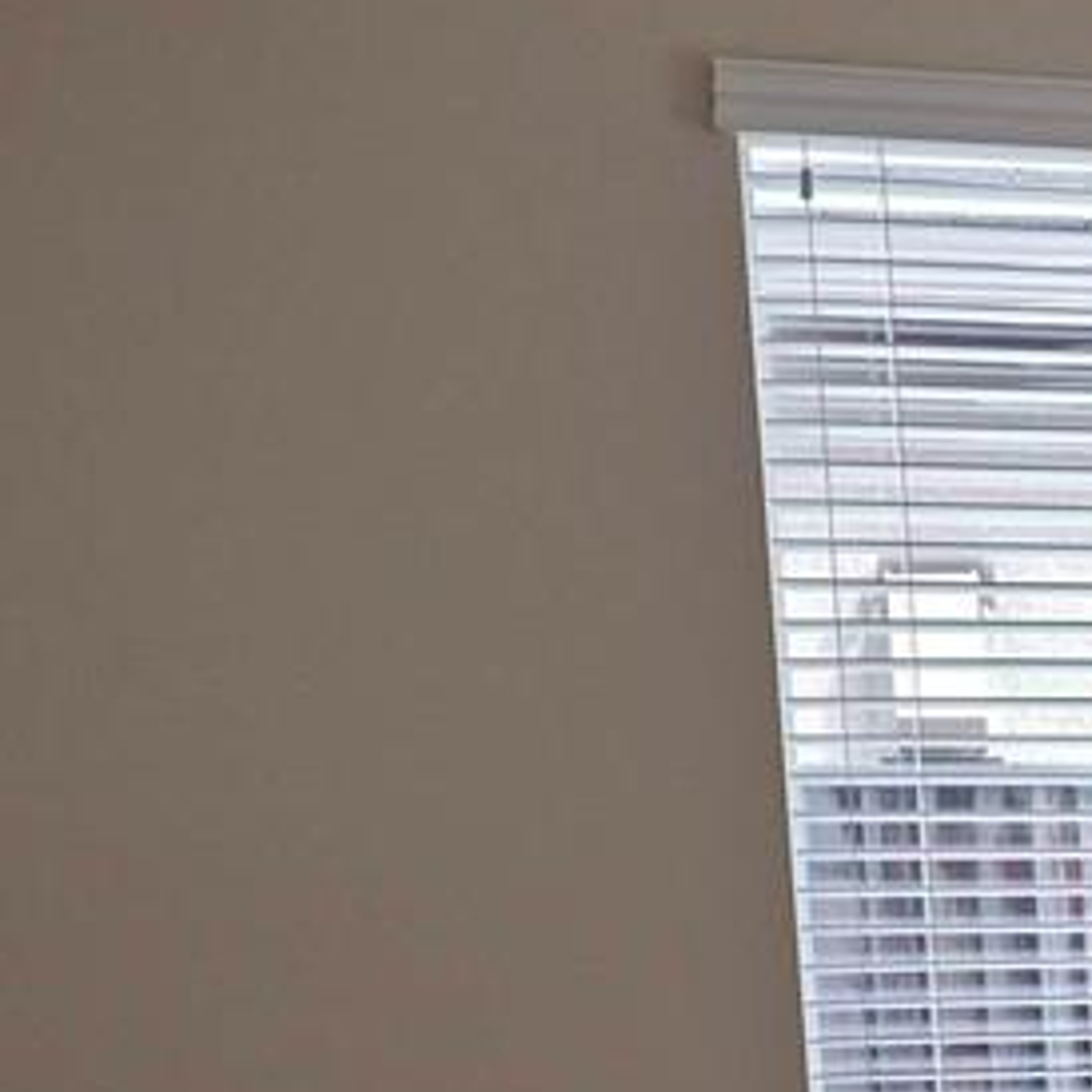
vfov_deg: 15.1
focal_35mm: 107
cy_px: 1606
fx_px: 3819
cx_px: 1849
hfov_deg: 14.6
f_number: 1.7
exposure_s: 1/120
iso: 50
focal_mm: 6.3
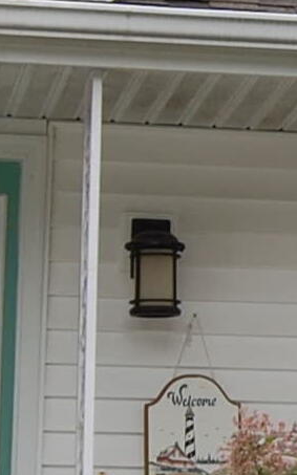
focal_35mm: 243
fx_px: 3148
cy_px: 206
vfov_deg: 8.6
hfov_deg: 5.3
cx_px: 597
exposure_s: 1/125
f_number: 5.6
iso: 200
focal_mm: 24
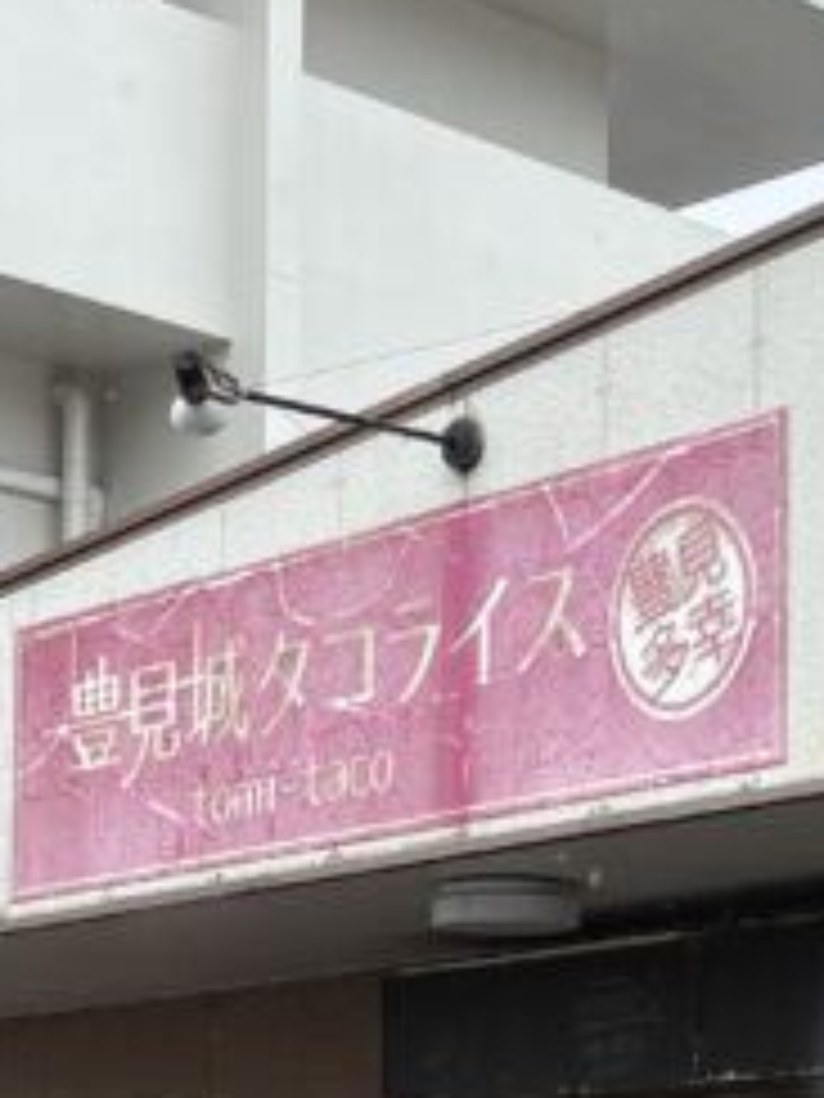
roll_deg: -0.7
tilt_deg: +3.7
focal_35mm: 109
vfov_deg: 17.5
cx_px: 630
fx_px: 3460
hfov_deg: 13.5
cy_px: 1197
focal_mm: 5.96
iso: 50
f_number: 1.6
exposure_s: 1/1175
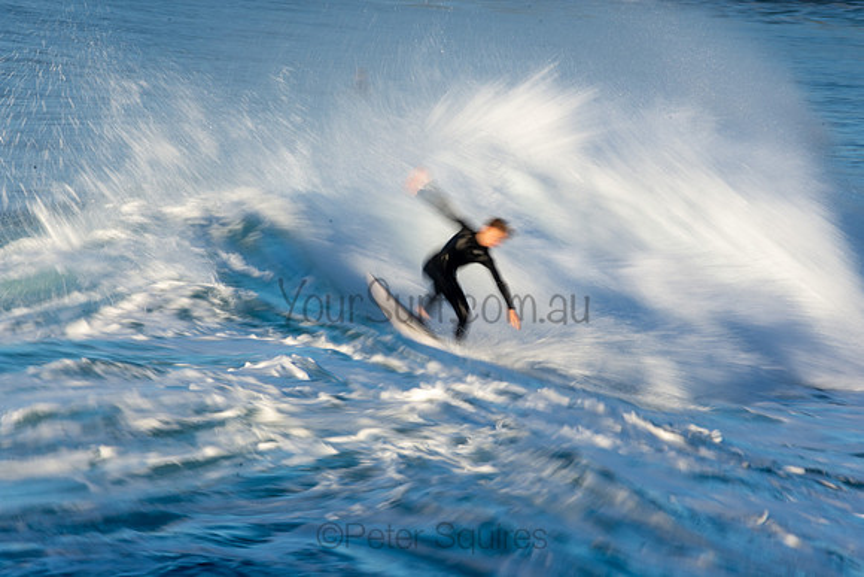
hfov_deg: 2.7
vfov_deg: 1.8
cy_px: 288
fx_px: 18003
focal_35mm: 750
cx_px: 432
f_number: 29
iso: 100
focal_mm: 500
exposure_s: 1/20
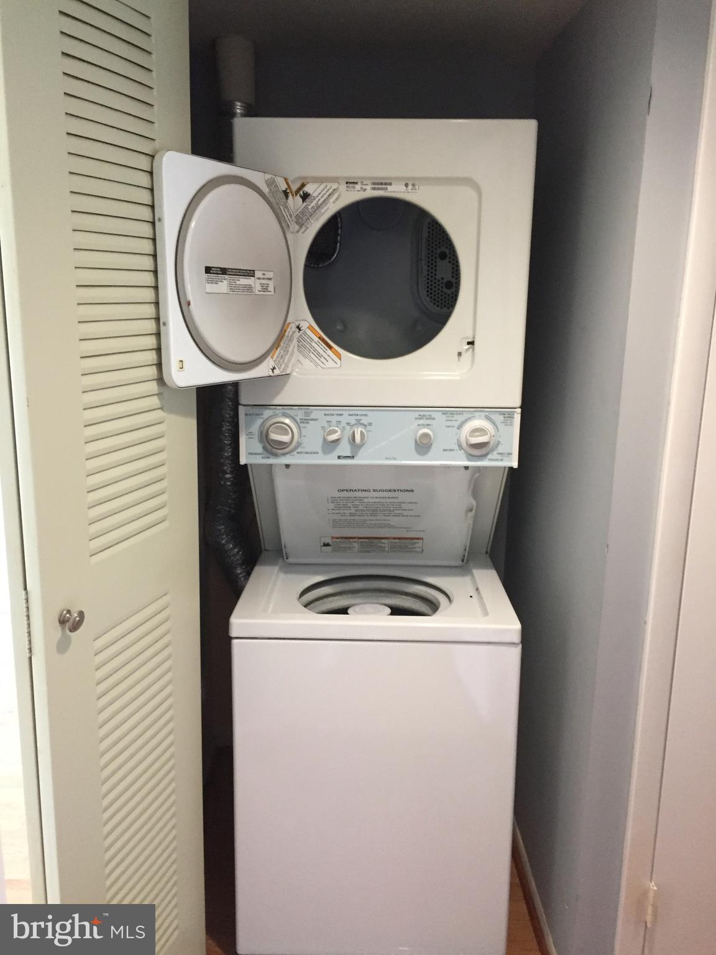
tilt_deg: -13.3
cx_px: 358
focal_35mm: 29
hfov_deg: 48.2
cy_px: 478
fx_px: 800
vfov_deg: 61.7
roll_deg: -0.9
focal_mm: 4.15
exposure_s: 1/30
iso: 250
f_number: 2.2
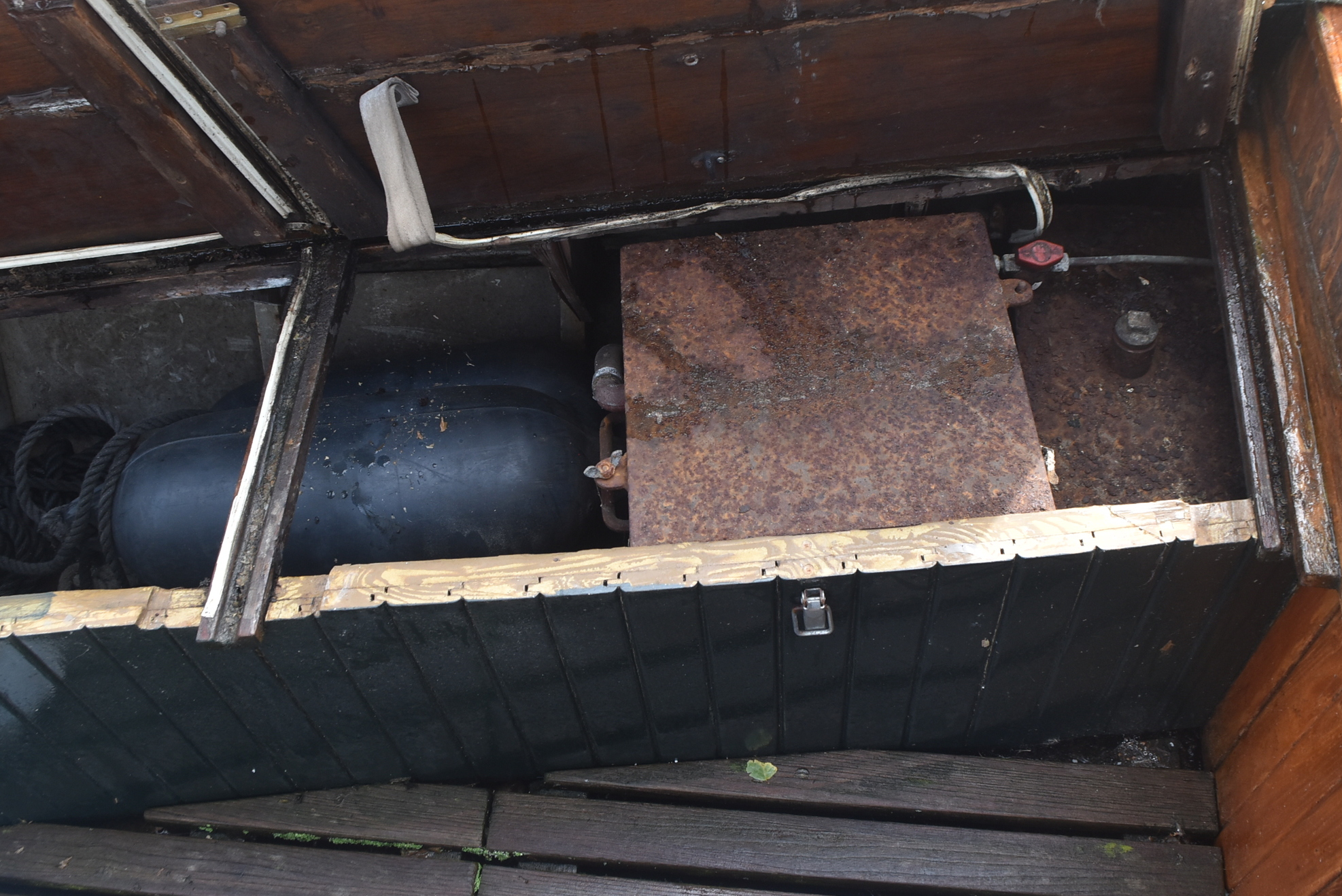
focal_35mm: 38
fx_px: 1417
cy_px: 346
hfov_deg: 50.7
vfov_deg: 35.0
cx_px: 676
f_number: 7.1
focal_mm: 20
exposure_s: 1/200
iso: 400
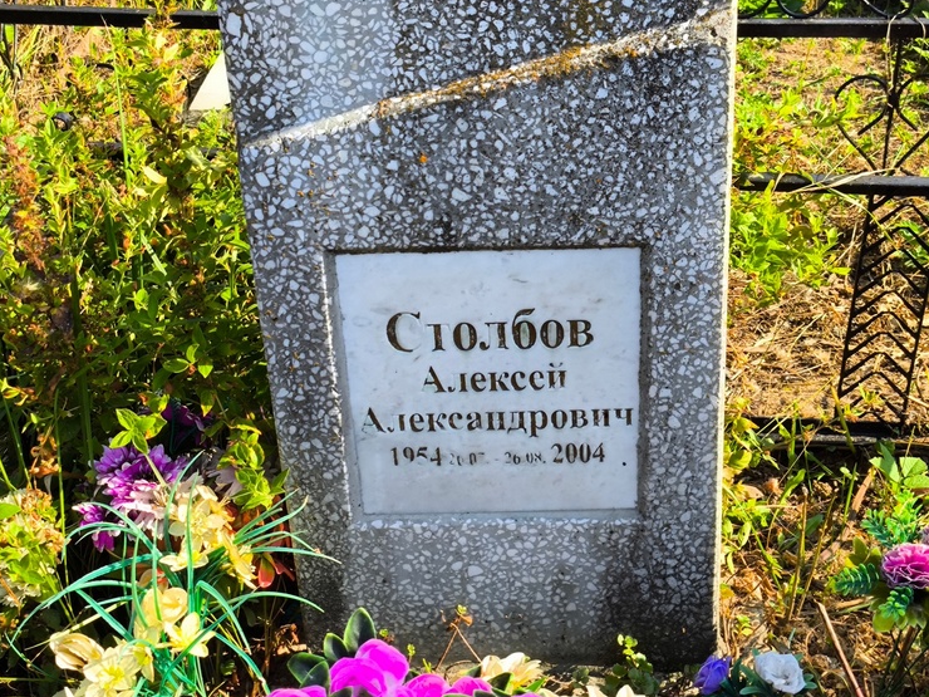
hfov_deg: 35.5
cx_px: 470
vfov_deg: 27.0
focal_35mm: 54
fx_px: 1449
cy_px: 333
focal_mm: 4.71
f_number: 1.7
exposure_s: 1/457
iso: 50
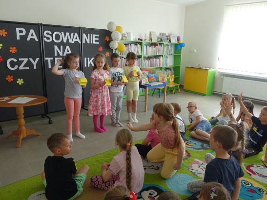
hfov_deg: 65.3
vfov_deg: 51.3
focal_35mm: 27
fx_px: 208
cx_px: 135
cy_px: 97
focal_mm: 8.8
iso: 125
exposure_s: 1/125
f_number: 2.8
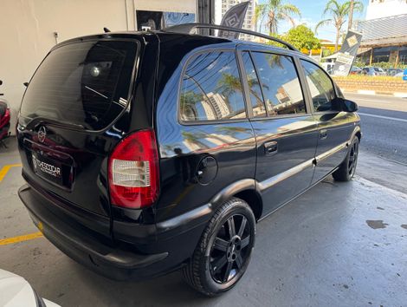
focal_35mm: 24
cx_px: 204
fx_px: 283
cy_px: 154
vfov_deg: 56.9
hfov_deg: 71.5
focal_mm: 6.76
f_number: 1.78
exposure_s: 1/226
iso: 64
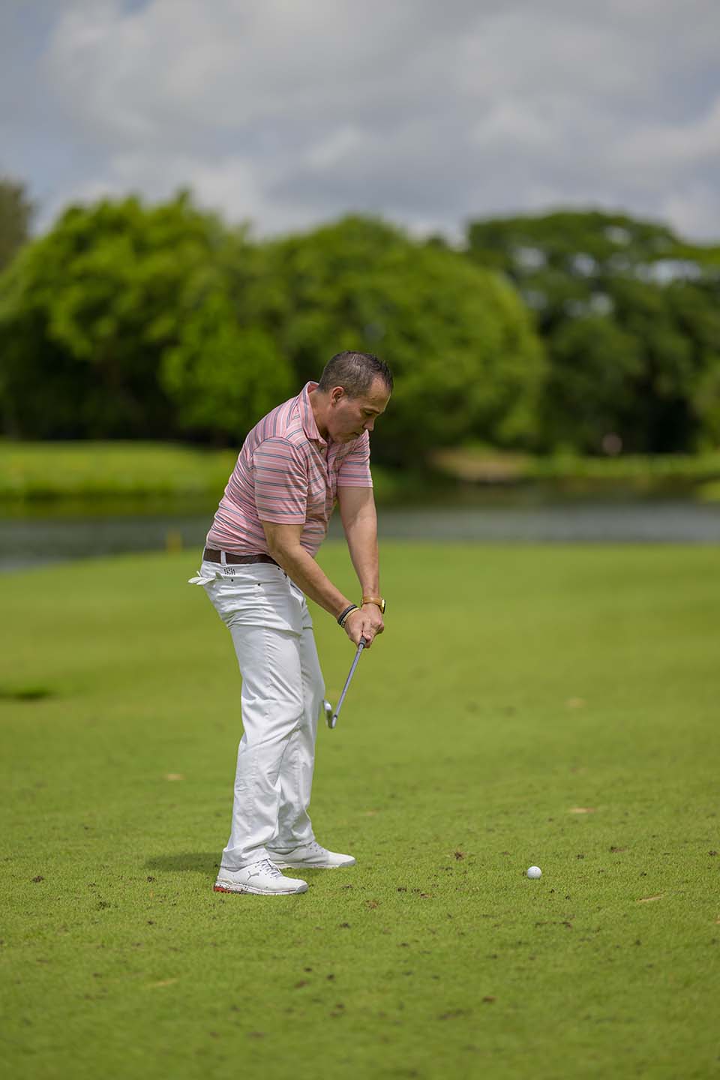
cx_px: 360
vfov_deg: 23.9
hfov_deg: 16.1
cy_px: 540
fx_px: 2550
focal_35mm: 85
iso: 180
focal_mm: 85
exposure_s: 1/20000
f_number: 1.2
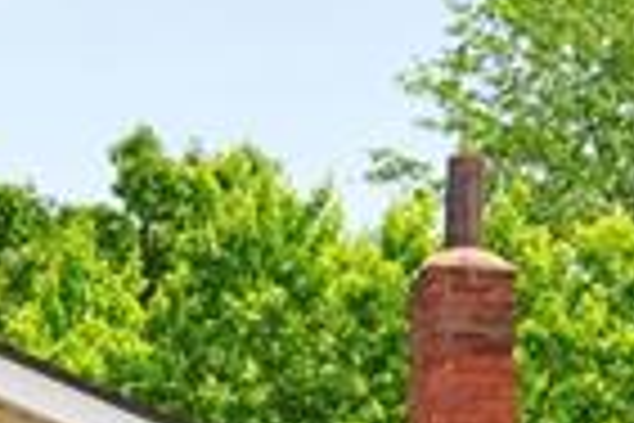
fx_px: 4226
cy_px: 999
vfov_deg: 5.5
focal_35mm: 240
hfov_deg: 8.5
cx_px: -137
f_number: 7.1
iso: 200
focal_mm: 22
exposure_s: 1/400
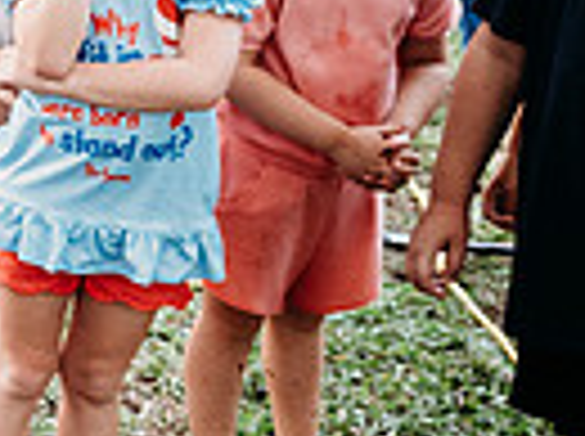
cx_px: -652
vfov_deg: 14.1
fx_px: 1737
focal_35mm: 103
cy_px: 25
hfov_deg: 14.9
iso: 1250
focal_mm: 24
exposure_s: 1/200
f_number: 2.5
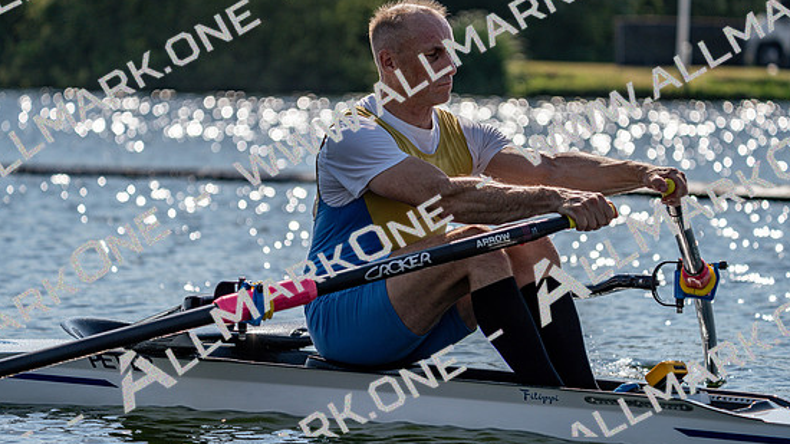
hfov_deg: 9.8
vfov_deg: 5.5
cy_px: 190
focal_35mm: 221
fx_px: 4628
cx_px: 411
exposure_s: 1/1600
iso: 100
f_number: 5.6
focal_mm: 200
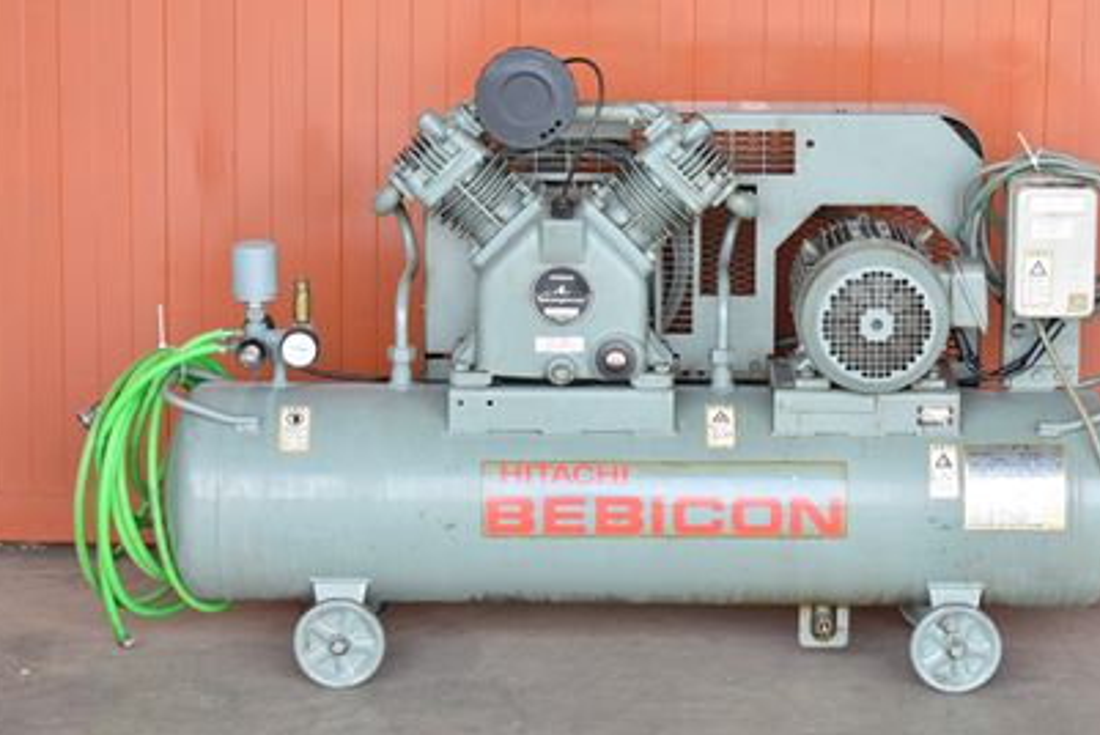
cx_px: 667
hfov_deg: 16.8
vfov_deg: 11.3
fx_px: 3719
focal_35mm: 122
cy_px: 368
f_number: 6.3
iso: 1250
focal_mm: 65
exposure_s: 1/500
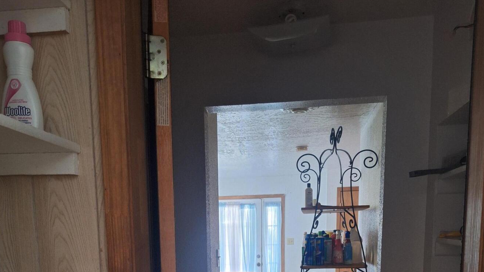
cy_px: 302
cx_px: 220
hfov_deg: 52.7
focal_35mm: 38
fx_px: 488
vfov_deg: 28.3
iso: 400
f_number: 1.8
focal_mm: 5.54
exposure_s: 1/24
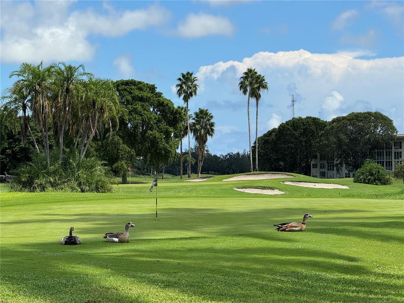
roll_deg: +0.2
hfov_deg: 16.4
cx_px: 202
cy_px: 152
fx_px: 1401
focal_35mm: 120
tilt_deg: +0.3
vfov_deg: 12.3
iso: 50
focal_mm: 15.66
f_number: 2.8
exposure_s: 1/1650
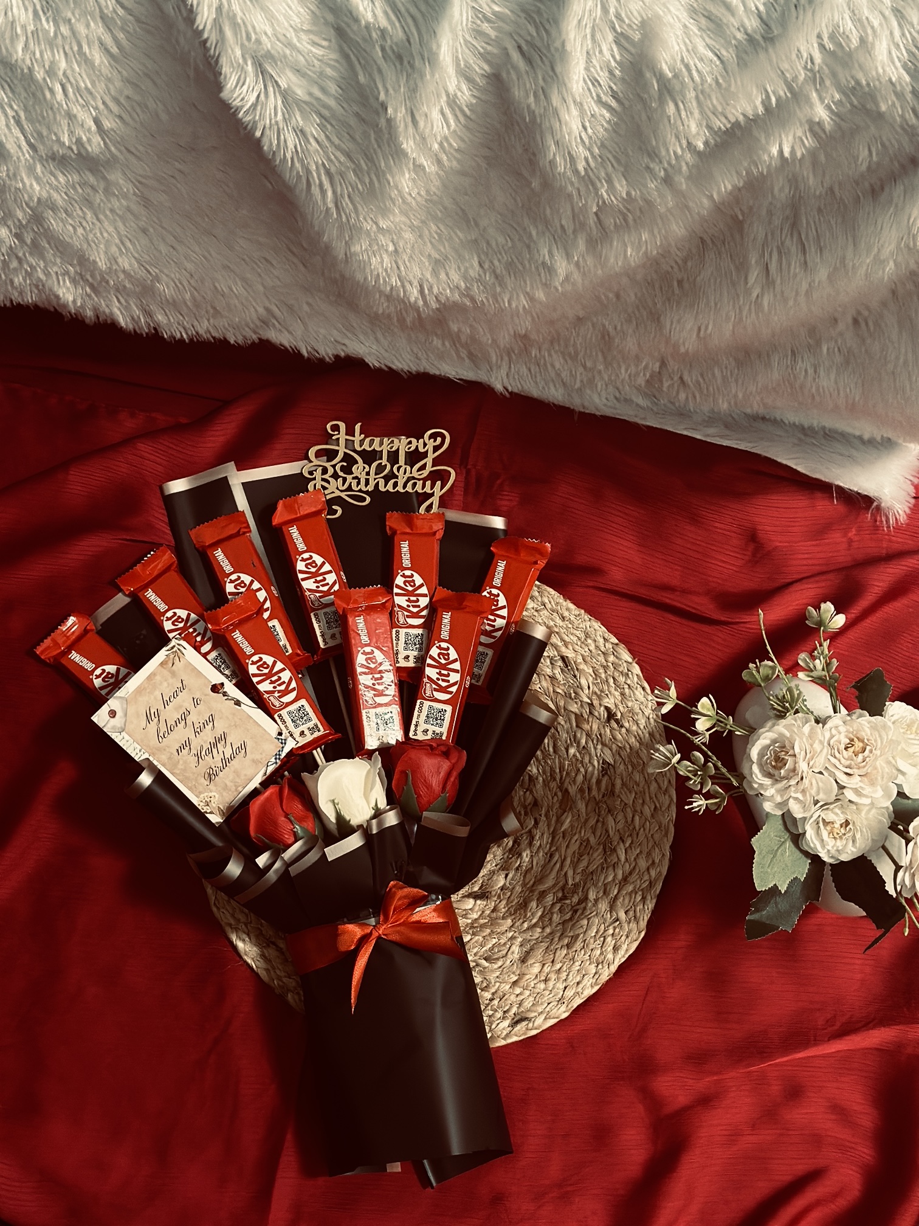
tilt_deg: -79.5
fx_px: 1699
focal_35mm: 48
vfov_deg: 39.7
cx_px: 460
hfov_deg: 30.3
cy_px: 613
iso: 400
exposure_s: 1/40
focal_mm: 6.86
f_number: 1.78
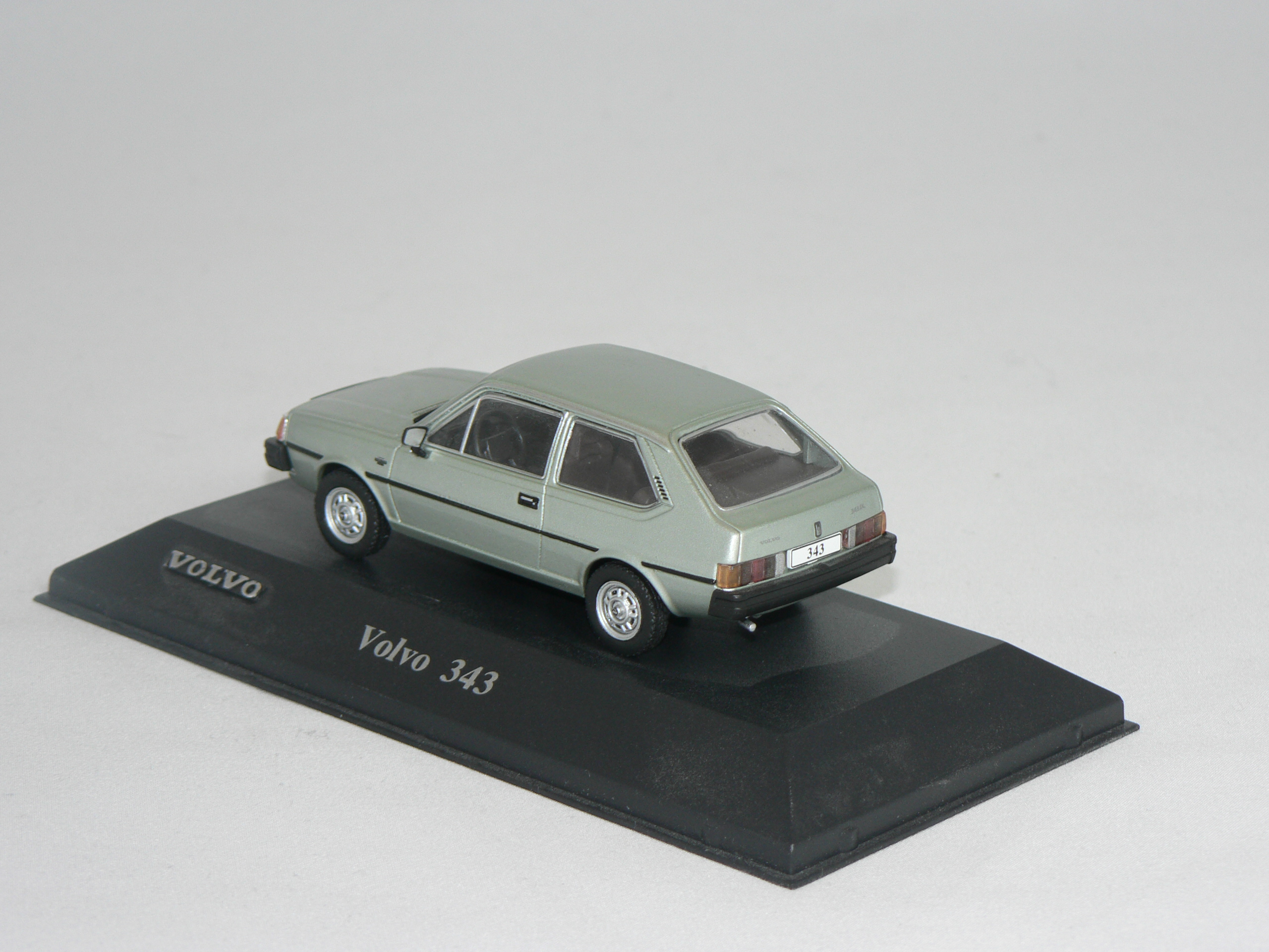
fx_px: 4472
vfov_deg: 12.1
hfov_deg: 16.1
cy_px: 476
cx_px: 634
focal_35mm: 122
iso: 80
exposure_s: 1/60
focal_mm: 20.3
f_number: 3.2
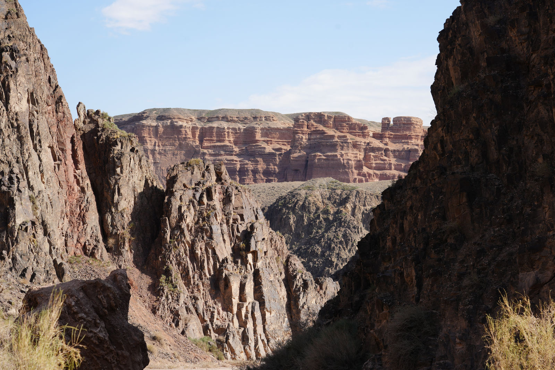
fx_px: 1141
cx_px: 278
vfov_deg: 18.4
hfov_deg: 27.3
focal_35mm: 74
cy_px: 185
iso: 100
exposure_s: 1/160
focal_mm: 74
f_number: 8
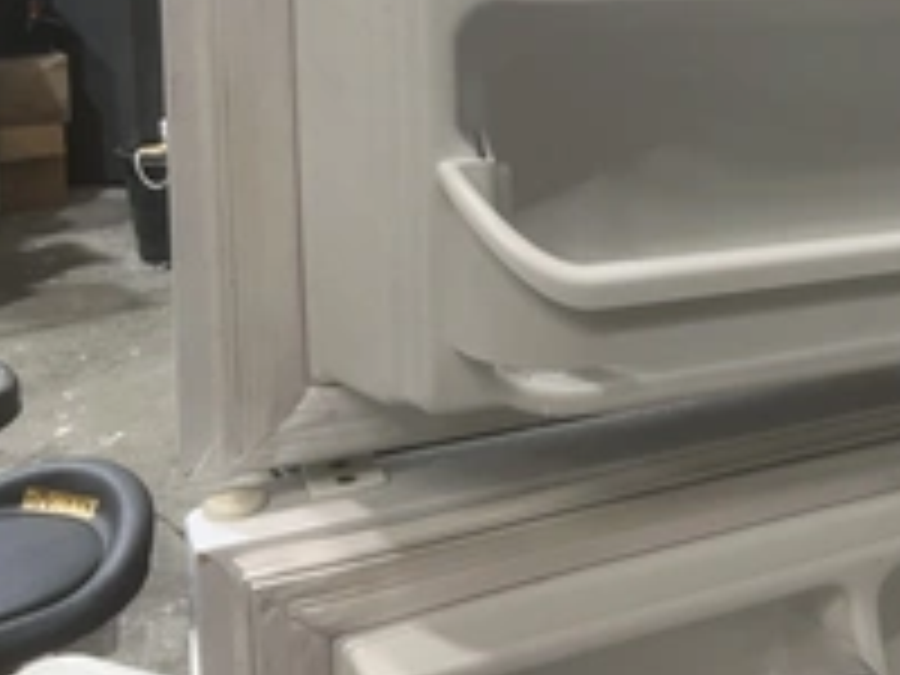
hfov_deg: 34.6
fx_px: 1352
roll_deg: -0.6
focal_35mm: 52
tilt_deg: -6.1
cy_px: 63
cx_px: 824
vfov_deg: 27.0
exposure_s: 1/60
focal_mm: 5.1
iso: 80
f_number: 1.6
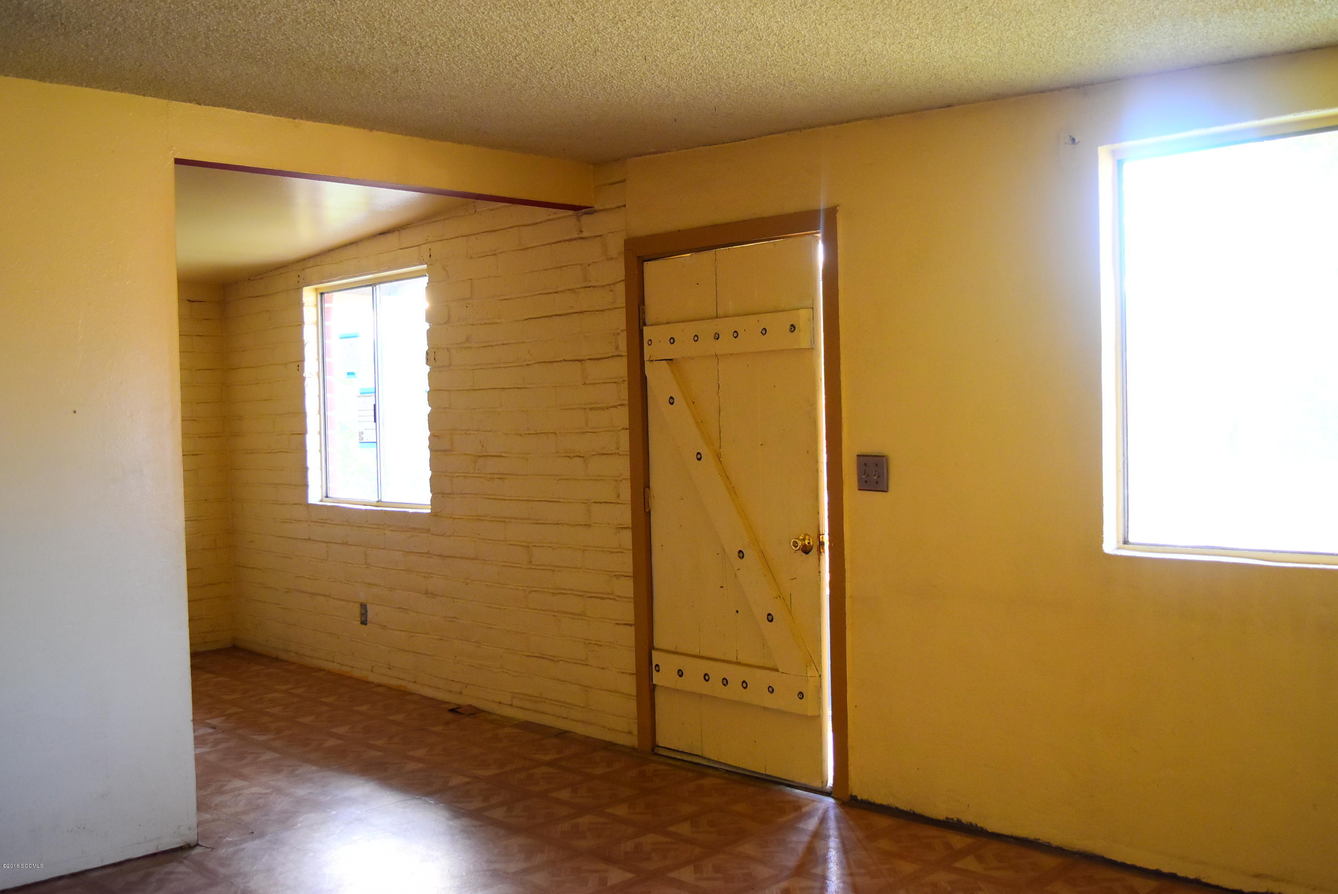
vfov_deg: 38.4
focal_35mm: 34
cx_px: 669
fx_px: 1283
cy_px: 447
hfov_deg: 55.1
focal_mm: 23
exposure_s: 1/60
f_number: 4
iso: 800
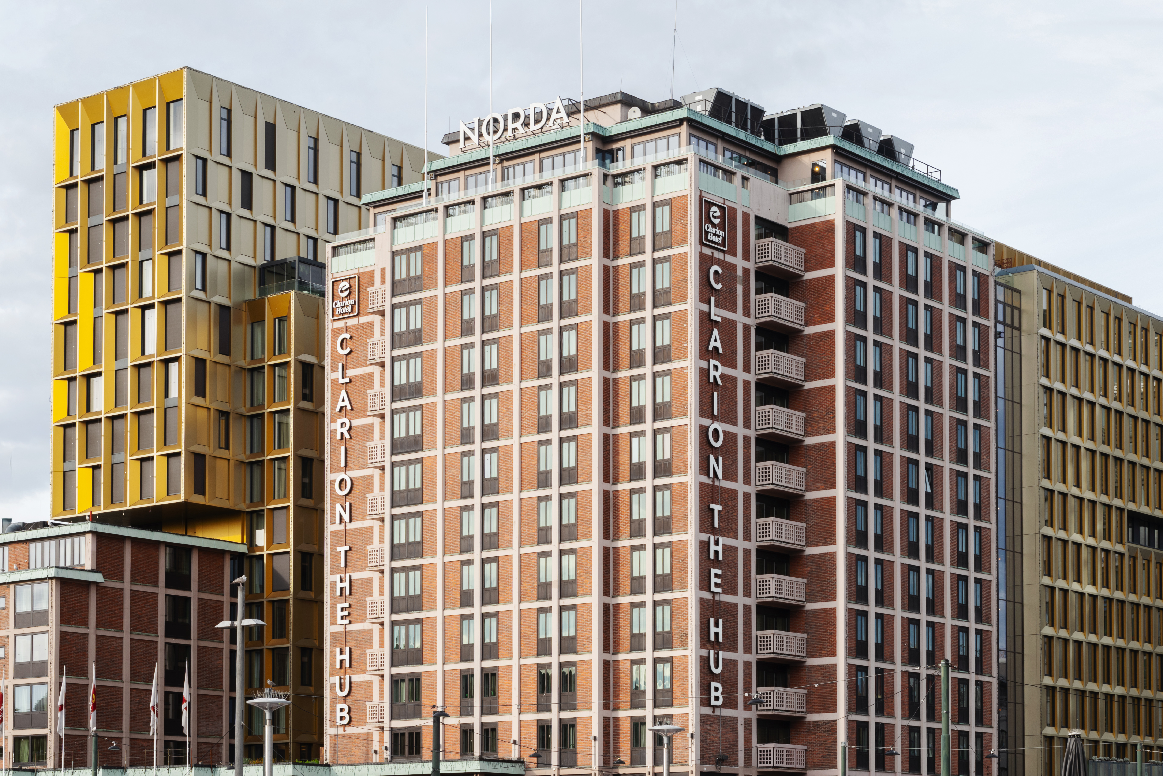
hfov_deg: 27.0
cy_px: 518
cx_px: 572
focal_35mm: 75
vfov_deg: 18.1
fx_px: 2423
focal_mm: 50
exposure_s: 1/13
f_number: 16
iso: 64
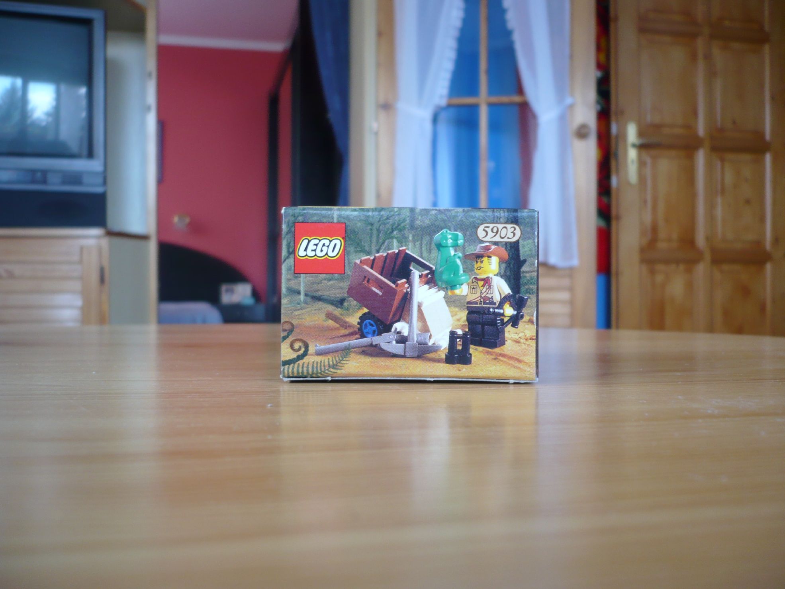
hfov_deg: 52.6
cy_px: 294
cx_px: 392
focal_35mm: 35
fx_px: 794
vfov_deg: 40.7
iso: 100
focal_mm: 5.8
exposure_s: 1/20
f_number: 2.8
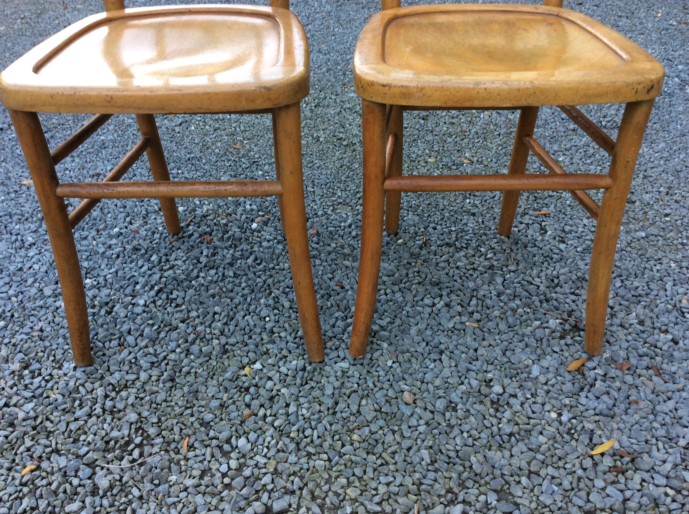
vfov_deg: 44.1
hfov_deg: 56.9
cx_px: 344
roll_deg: -0.2
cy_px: 257
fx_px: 636
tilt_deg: -37.4
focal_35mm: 32
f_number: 2.4
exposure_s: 1/100
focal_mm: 3.3
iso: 50
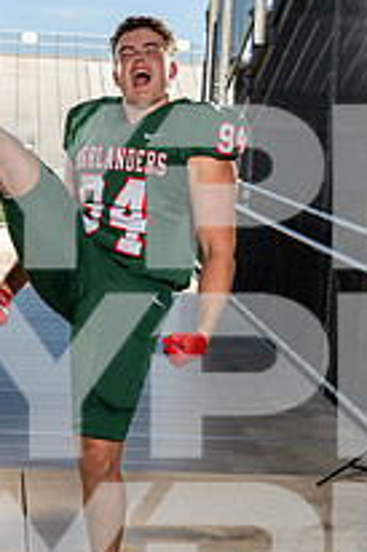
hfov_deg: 16.4
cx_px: 121
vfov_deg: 24.3
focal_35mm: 83
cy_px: 378
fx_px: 1271
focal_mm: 38
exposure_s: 1/250
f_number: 8
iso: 160
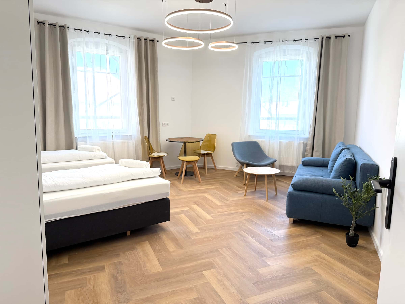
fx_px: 281
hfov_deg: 71.6
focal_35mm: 24
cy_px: 152
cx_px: 202
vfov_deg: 56.8
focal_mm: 6.76
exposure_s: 1/115
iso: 200
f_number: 1.78
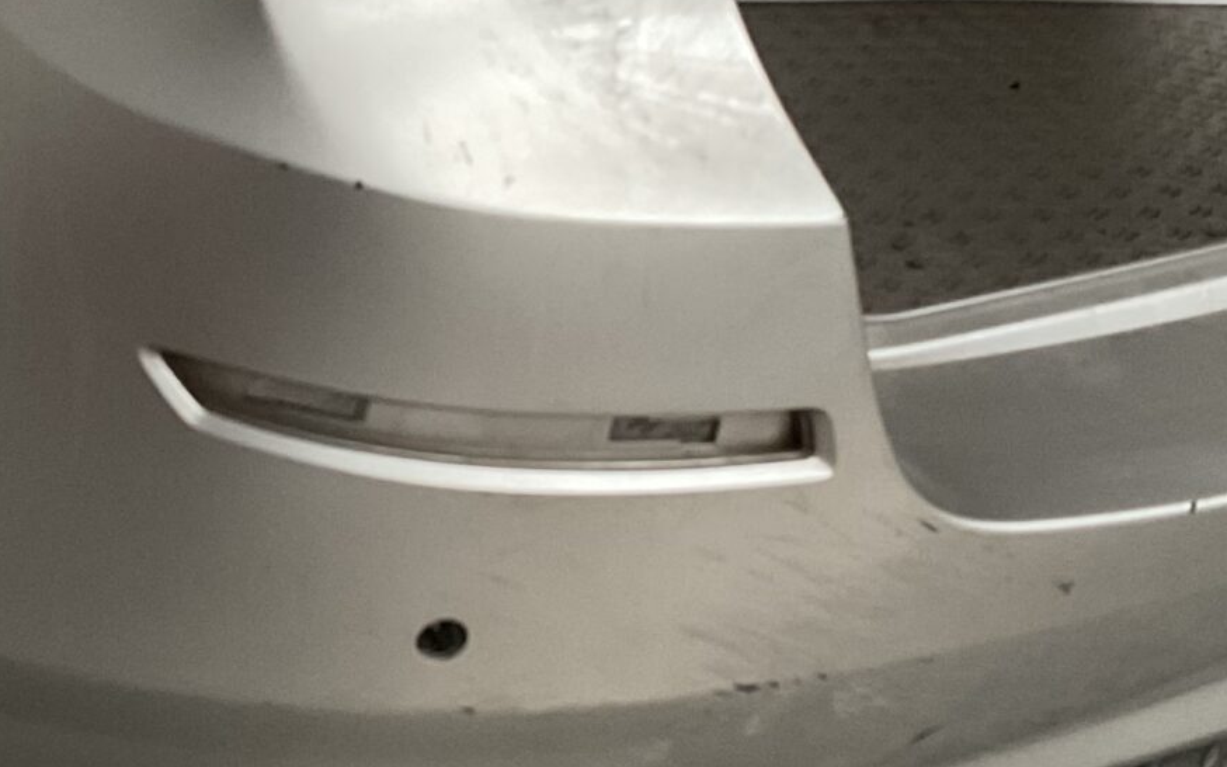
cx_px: 355
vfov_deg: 14.4
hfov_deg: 22.9
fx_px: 3009
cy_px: 139
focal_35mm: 90
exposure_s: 1/25
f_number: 1.8
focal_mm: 3
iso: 250
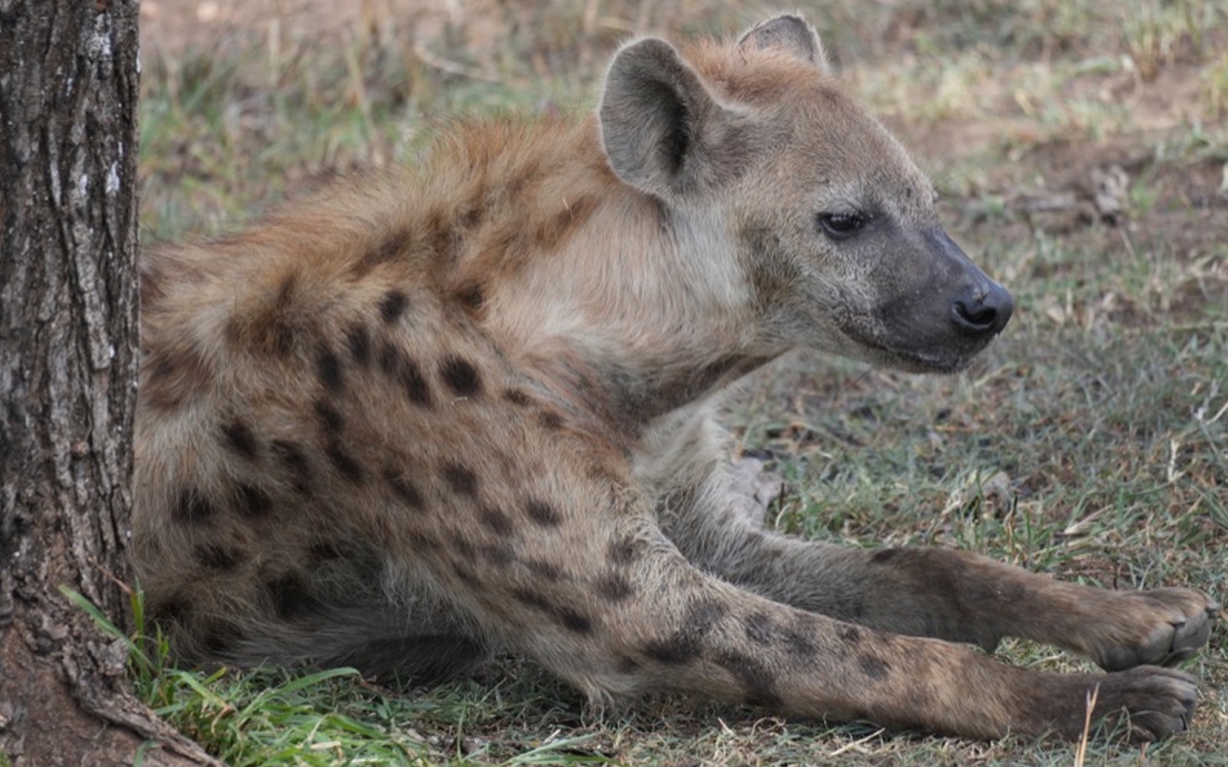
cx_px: 615
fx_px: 17971
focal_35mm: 537
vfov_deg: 2.4
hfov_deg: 3.9
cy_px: 386
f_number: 6.3
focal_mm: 350
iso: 400
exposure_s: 1/500
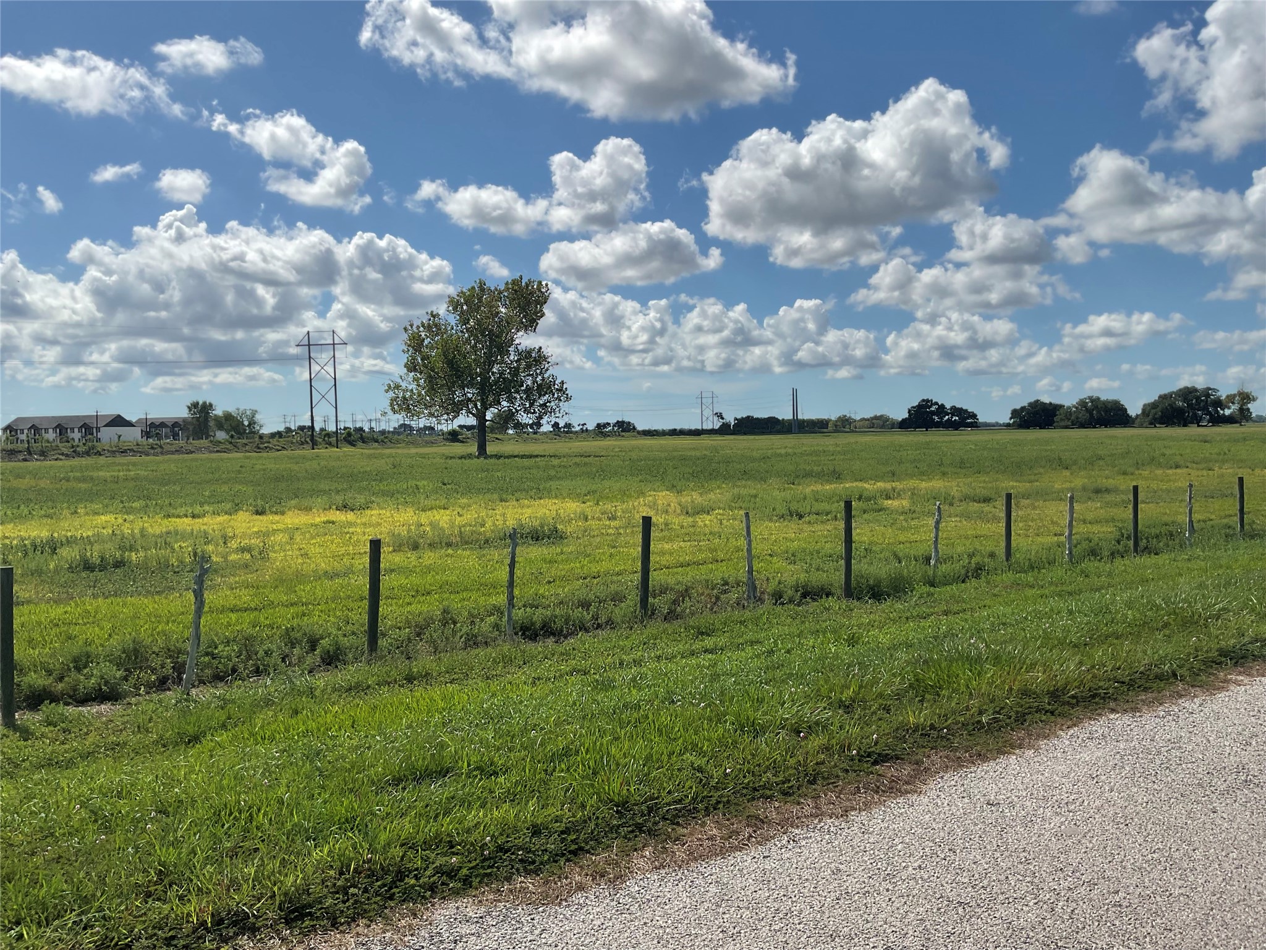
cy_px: 475
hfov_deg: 61.7
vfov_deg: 48.2
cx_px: 633
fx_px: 1061
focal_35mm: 29
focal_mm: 3
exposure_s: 1/3788
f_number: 1.8
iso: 16
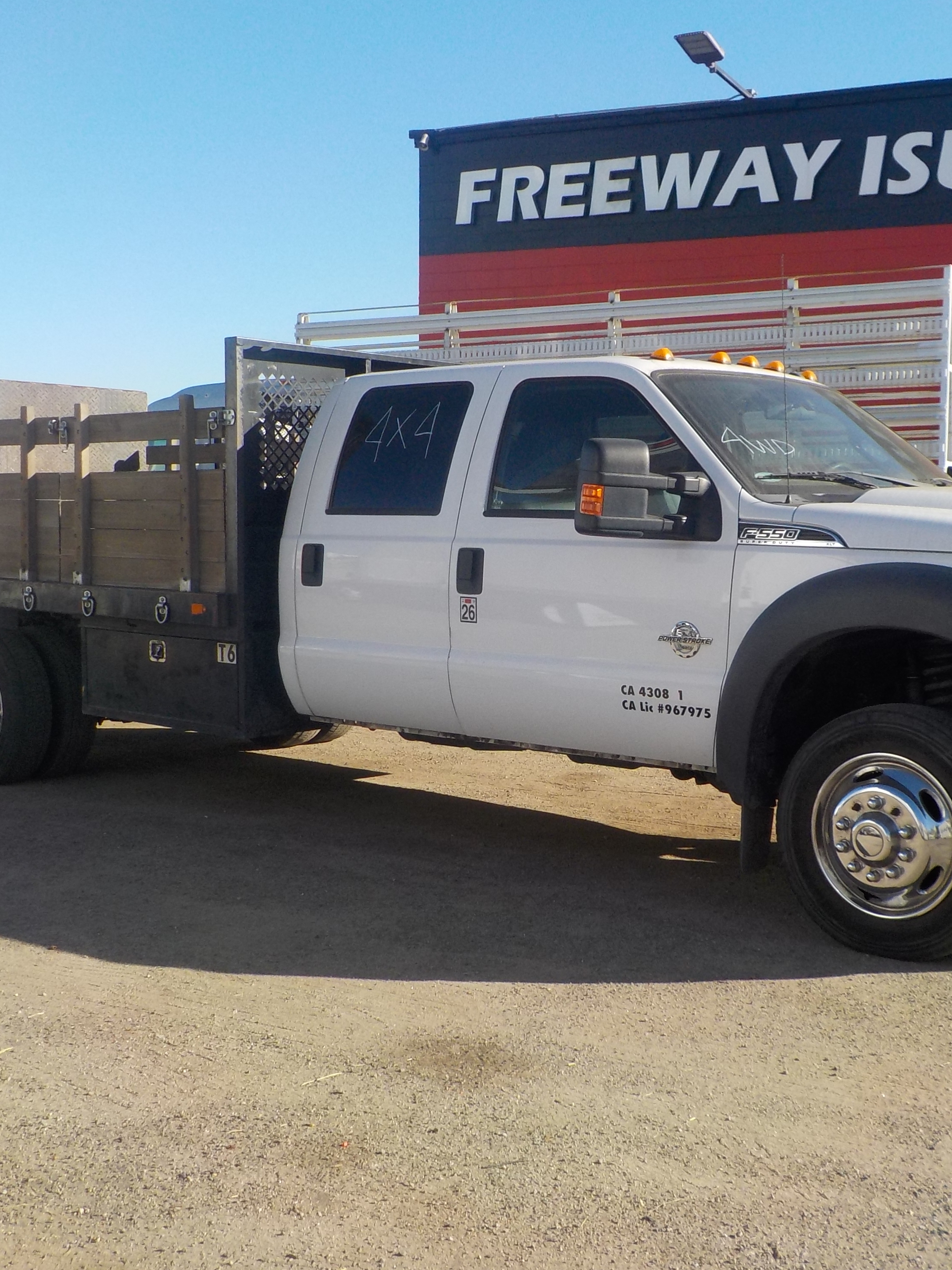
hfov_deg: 35.0
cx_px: 560
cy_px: 643
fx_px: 1503
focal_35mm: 41
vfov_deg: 45.8
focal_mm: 4.1
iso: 125
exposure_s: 1/800
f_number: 3.3
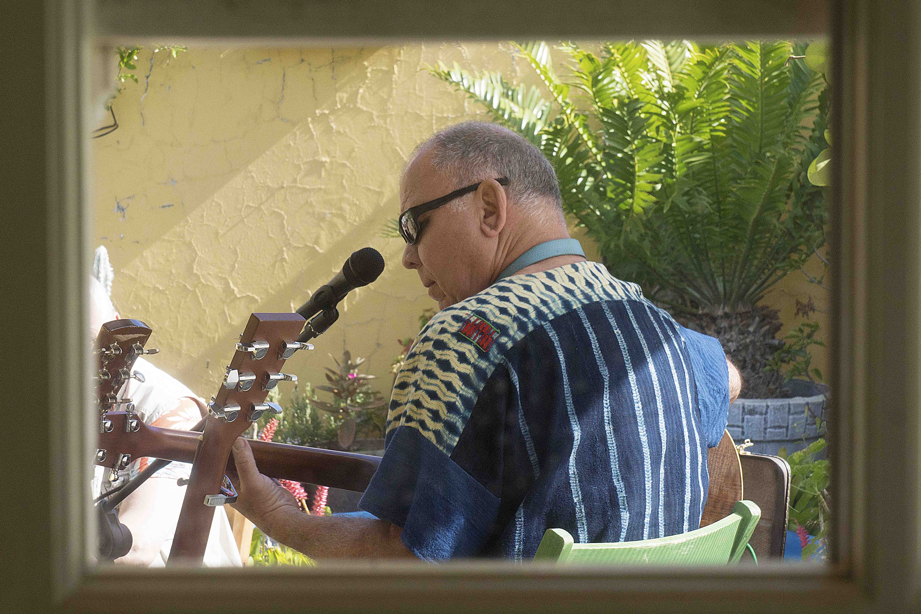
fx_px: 1919
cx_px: 460
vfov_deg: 18.2
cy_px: 307
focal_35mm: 75
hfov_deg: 27.0
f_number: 11
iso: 400
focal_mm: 50
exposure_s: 1/125
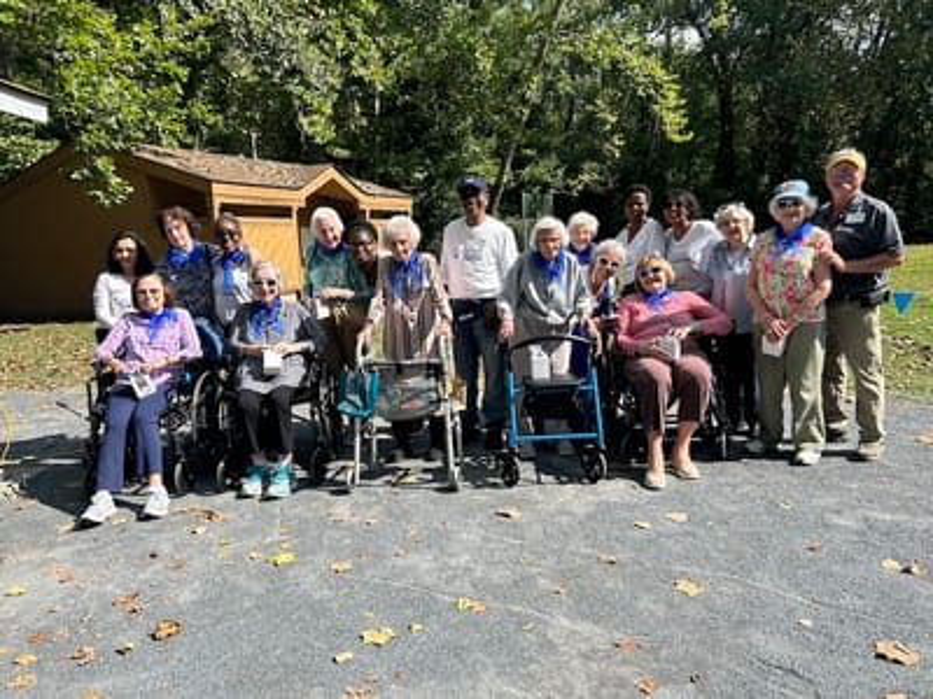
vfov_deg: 53.1
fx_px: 701
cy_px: 350
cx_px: 466
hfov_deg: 67.3
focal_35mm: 26
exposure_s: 1/2123
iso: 50
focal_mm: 5.7
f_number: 1.5
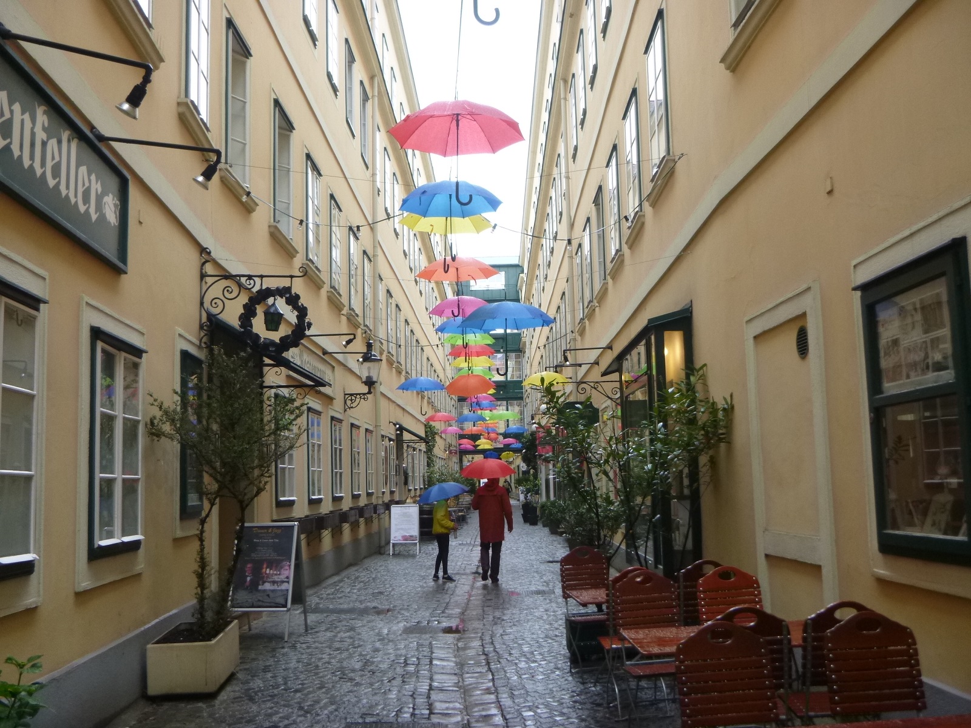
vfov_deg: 39.7
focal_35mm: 36
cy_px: 364
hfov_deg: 51.4
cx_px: 486
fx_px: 1010
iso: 200
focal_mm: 6.4
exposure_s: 1/60
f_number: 4.4
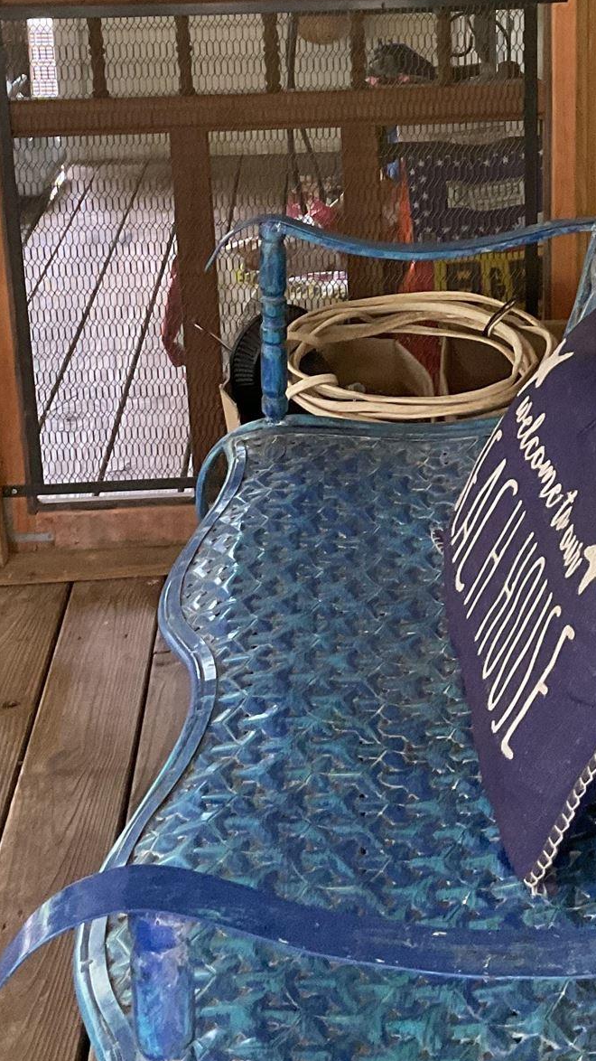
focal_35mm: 62
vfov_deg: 33.1
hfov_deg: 19.4
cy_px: 254
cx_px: 388
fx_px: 1743
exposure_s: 1/60
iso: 250
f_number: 1.8
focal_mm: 3
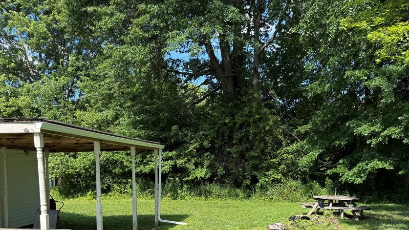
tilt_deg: -2.0
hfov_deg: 61.0
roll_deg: +0.3
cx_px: 217
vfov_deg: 35.4
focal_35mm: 32
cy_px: 186
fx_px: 347
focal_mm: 6.76
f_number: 1.78
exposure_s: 1/1174
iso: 80
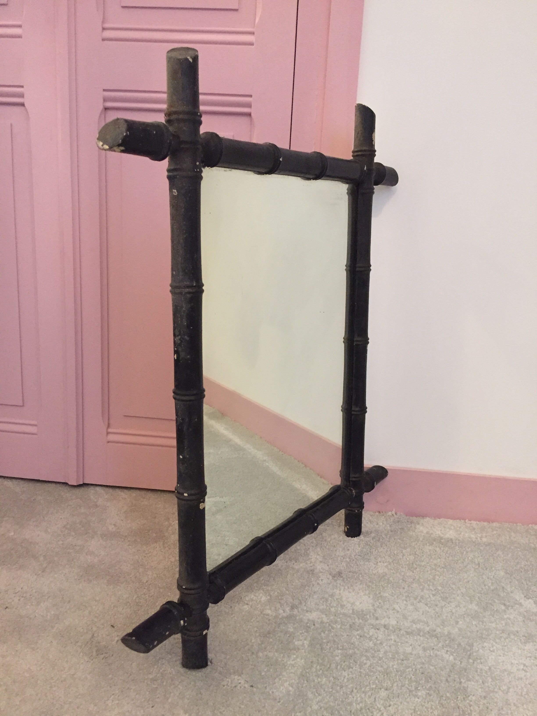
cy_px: 358
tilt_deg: -12.6
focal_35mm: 29
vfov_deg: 61.7
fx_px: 600
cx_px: 268
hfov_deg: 48.2
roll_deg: -2.2
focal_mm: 4.15
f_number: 2.2
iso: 250
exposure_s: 1/17
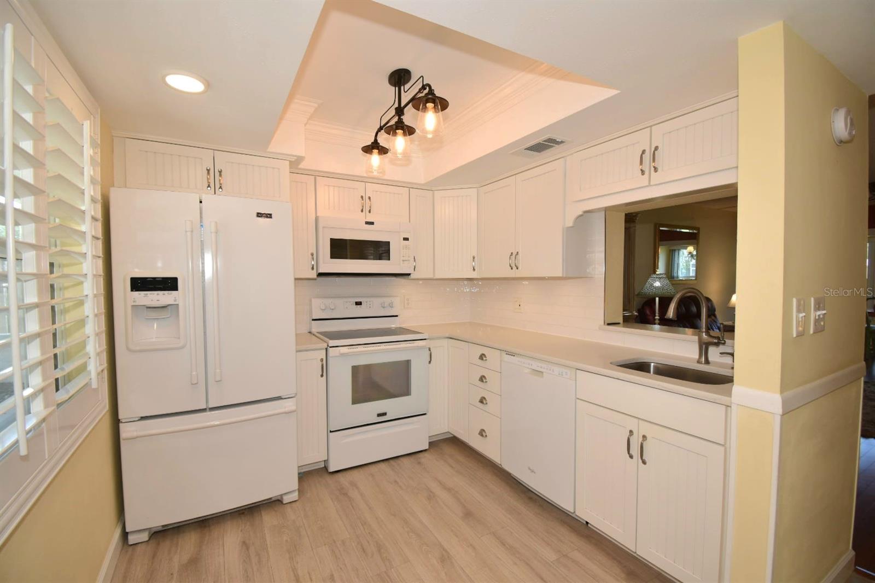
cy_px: 292
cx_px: 438
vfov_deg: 77.3
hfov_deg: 100.4
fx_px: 364
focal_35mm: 15
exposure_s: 1/125
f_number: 5.6
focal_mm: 10
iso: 400
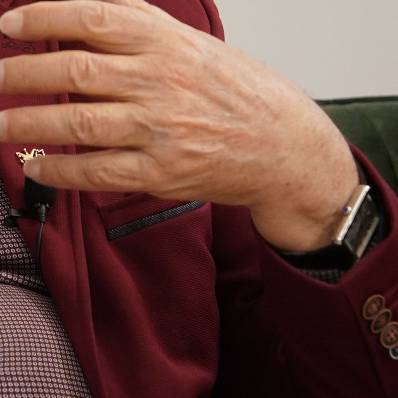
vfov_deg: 4.4
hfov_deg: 4.4
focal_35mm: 400
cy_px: 127
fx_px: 5203
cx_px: -212
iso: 2500
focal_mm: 94
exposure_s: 1/320
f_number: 4.5
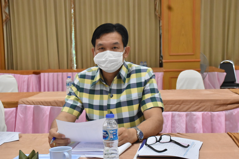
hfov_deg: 33.4
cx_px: 120
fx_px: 398
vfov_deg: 22.6
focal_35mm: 60
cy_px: 80
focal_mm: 40
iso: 2500
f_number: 6.3
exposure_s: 1/160
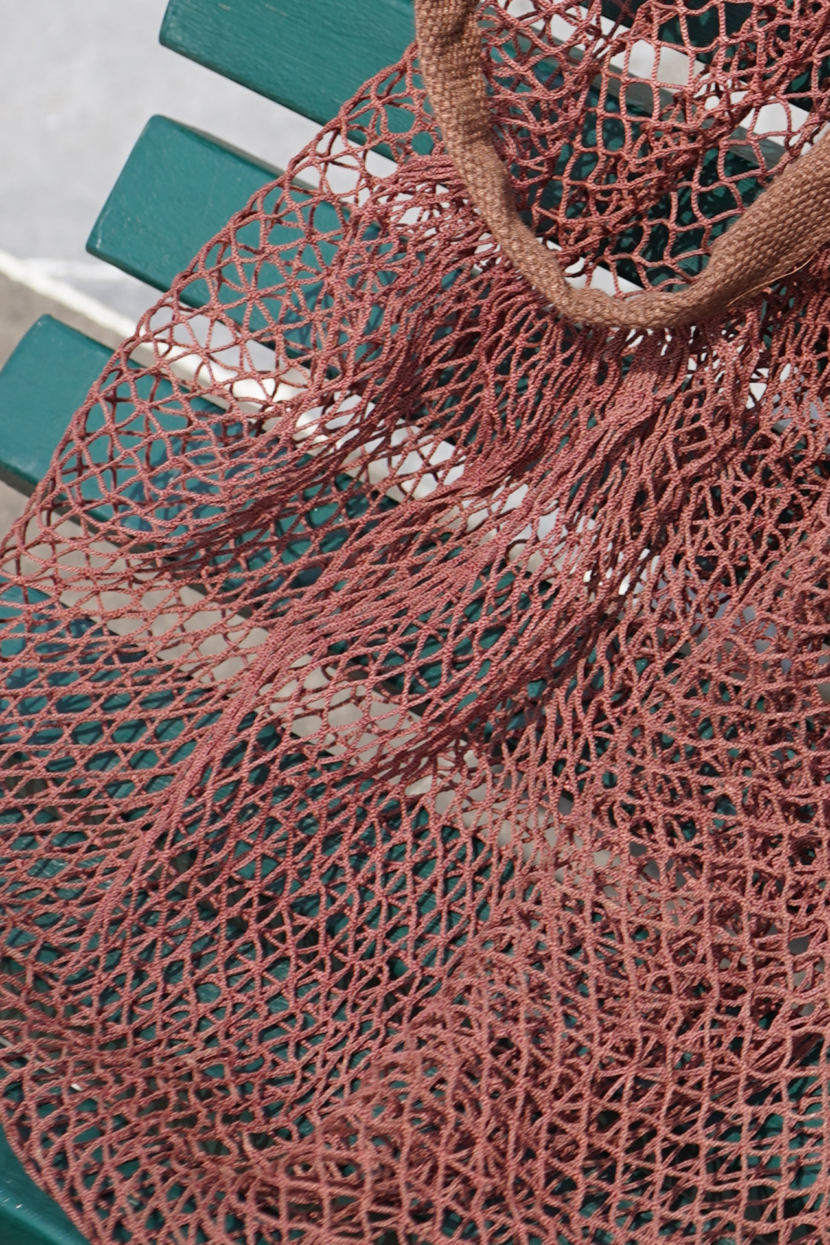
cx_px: 955
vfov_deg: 13.3
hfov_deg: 8.9
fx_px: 5292
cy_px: 76
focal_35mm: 153
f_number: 5
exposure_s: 1/400
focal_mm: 49
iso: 100
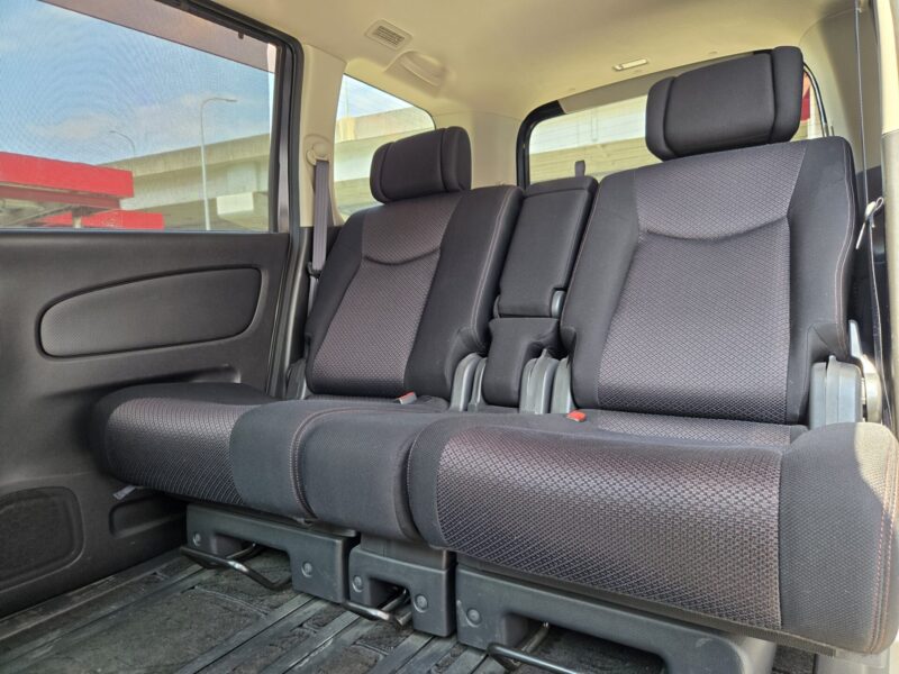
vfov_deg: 58.9
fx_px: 597
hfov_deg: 73.9
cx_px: 450
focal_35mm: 23
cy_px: 337
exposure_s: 1/180
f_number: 1.8
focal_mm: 5.4
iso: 160
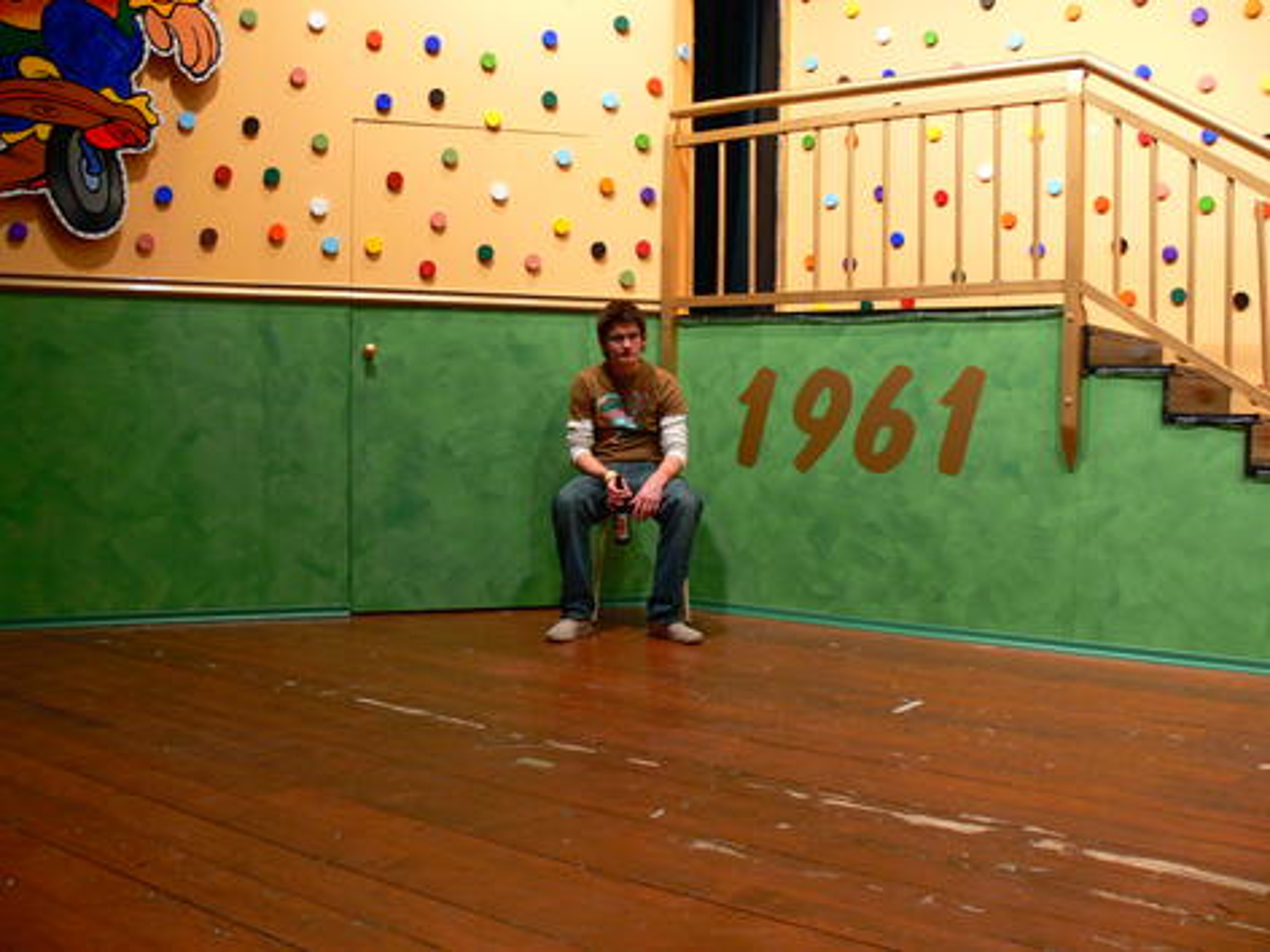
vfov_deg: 40.7
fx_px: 1284
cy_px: 476
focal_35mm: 35
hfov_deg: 52.6
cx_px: 635
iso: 160
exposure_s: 1/30
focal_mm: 7.4
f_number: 2.8
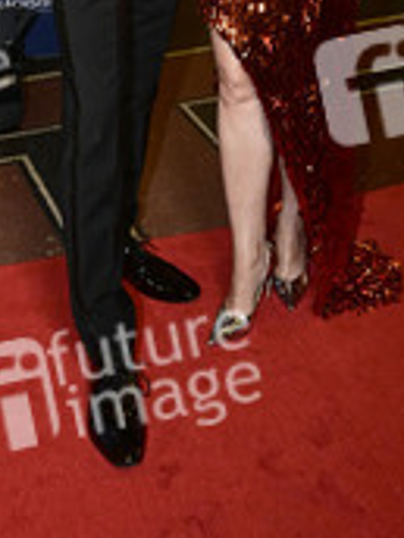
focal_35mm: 57
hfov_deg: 25.6
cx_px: 191
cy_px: -84
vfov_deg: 29.6
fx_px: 889
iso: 4000
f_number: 6.3
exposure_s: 1/200
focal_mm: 25.5
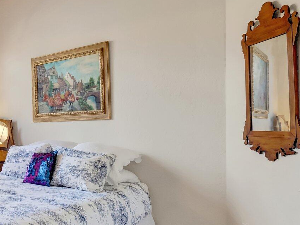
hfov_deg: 47.6
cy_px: 130
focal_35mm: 35
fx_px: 303
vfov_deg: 40.6
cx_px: 33
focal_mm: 10
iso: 1000
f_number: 8
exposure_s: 1/30
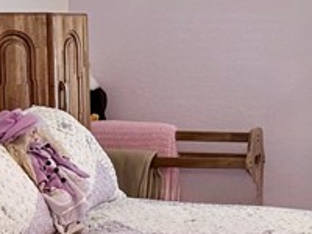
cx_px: 328
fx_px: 1109
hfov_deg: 15.7
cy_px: 61
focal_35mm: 123
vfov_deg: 12.0
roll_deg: +0.3
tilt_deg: -1.6
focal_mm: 6.76
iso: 250
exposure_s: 1/120
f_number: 1.78
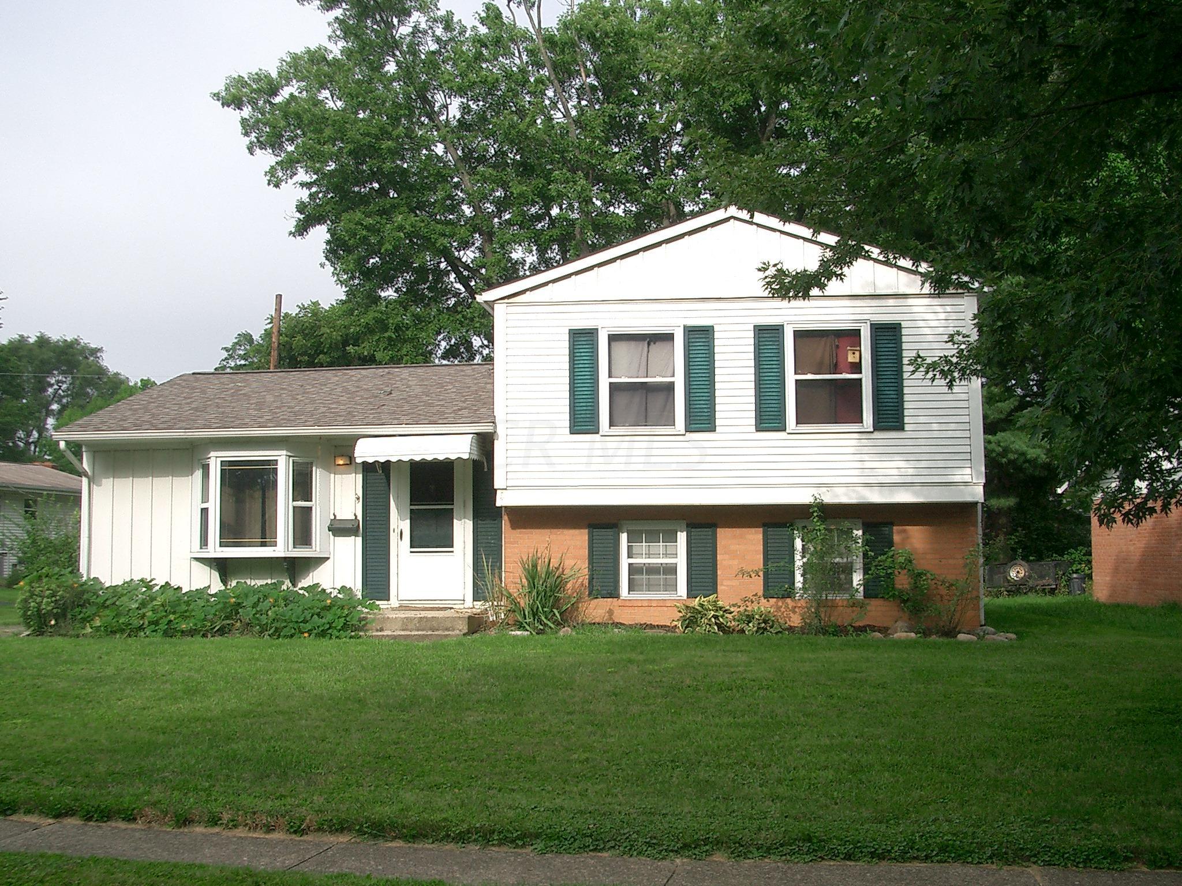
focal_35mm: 41
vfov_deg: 35.1
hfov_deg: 45.8
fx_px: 1400
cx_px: 591
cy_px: 443
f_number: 4.6
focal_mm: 6.8
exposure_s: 1/250
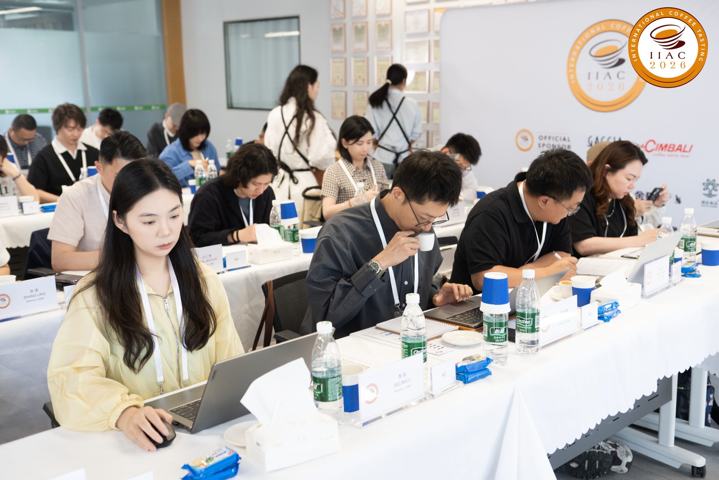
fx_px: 759
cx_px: 360
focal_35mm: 38
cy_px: 240
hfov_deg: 50.7
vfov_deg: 35.1
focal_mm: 38
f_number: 4
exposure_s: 1/160
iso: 640
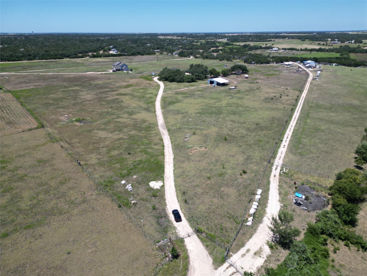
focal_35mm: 24
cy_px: 138
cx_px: 184
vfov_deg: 56.8
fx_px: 254
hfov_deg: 71.6
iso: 110
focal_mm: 6.72
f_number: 1.7
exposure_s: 1/2500
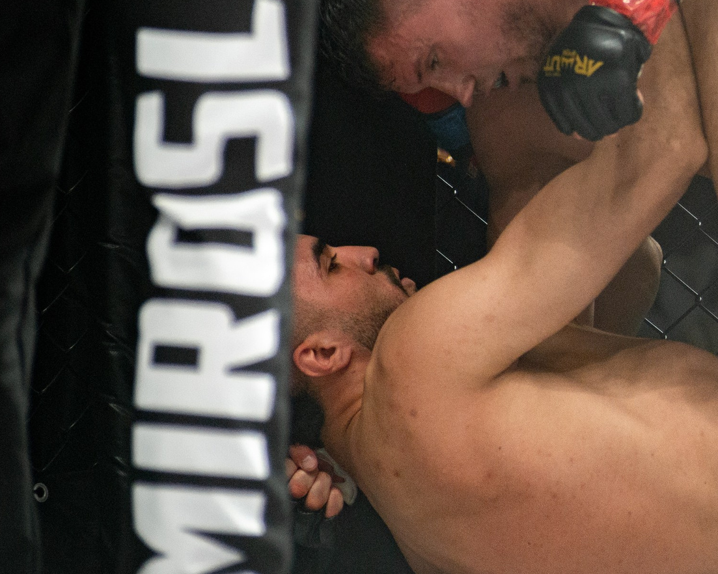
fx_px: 6714
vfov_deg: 4.9
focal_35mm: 316
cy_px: 170
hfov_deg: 6.1
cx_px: 790
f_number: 4
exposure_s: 1/640
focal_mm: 145
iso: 2000
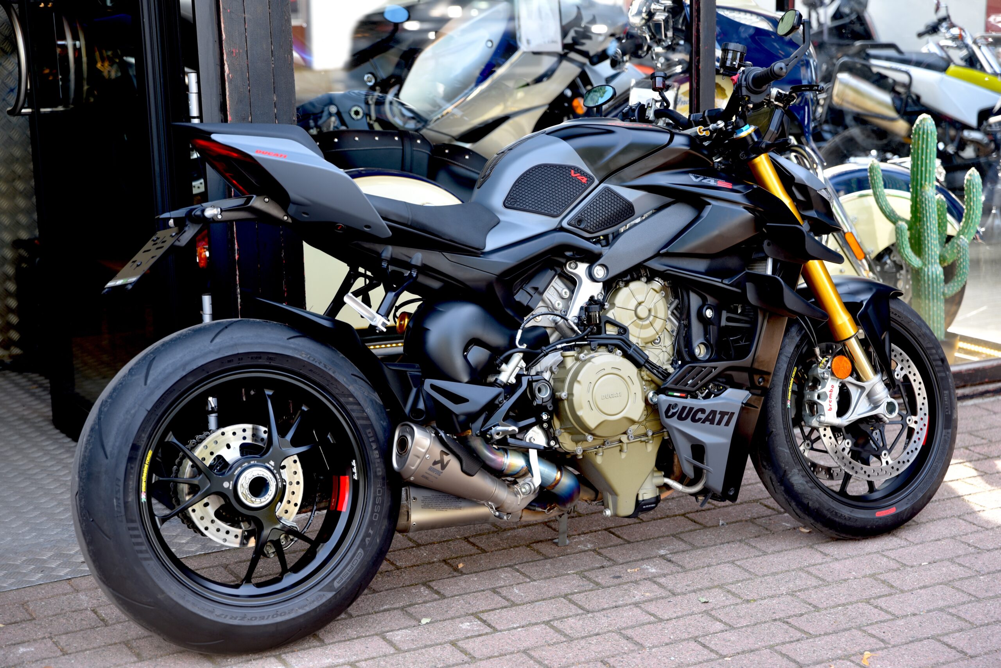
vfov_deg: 19.5
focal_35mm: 70
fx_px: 1947
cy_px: 334
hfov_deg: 28.8
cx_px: 500
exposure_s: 1/60
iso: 100
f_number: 3.5
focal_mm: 70
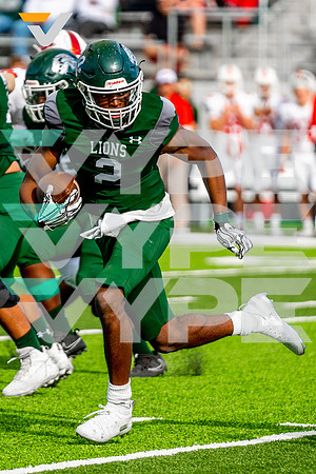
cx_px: 91
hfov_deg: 3.1
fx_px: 5848
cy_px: 202
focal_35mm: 444
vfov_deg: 4.6
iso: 400
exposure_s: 1/2000
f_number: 2.8
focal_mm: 200
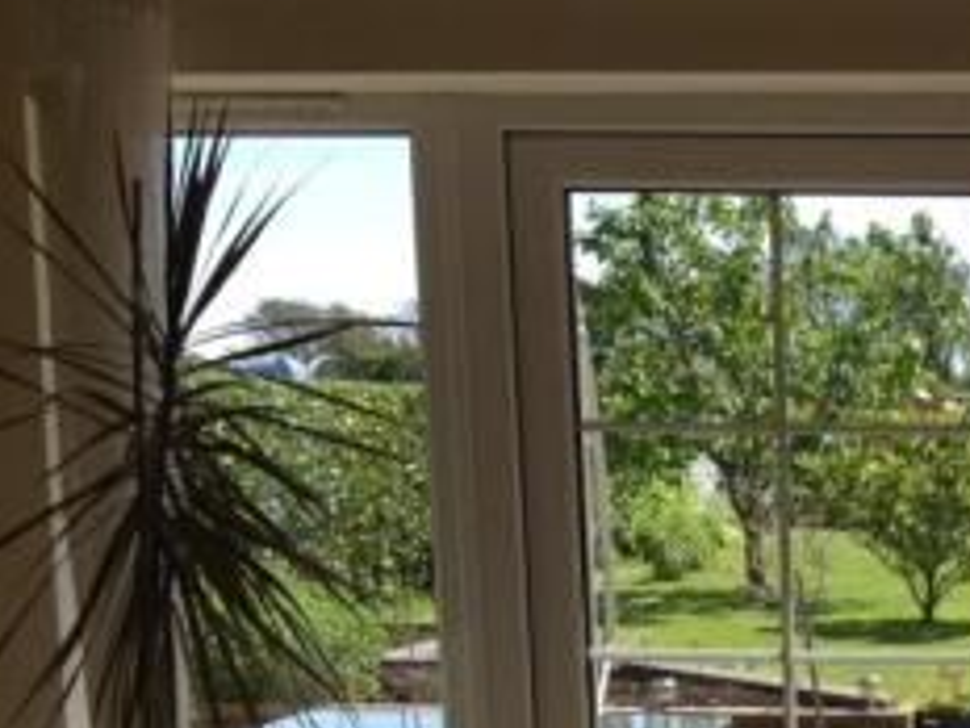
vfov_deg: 16.2
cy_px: 843
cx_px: 1114
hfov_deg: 21.0
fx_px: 2466
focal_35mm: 88
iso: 50
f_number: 2.4
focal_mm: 4.28
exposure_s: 1/736
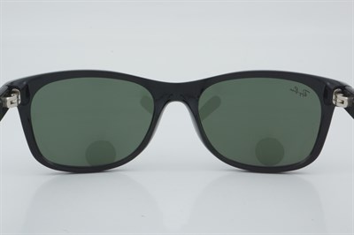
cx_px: 177
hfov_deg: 24.6
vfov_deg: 16.5
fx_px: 811
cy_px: 118
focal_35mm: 82
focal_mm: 55
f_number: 29
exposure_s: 1/4
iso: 100
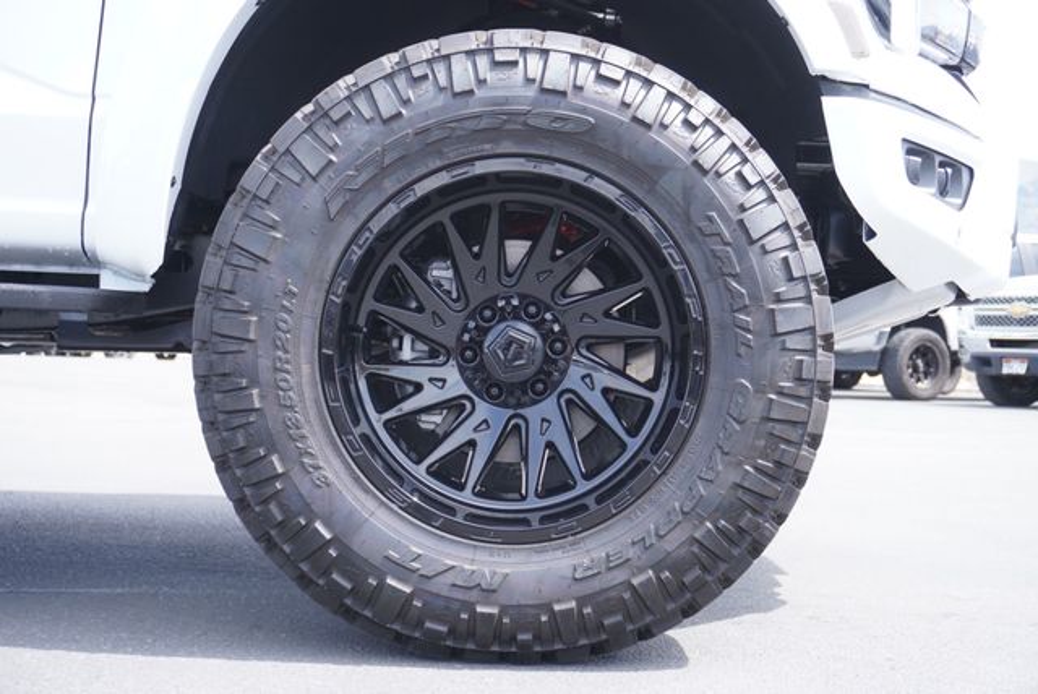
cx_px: 519
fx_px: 1472
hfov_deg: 38.8
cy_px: 347
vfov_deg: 26.5
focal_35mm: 51
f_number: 5.6
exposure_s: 1/80
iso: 100
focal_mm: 34
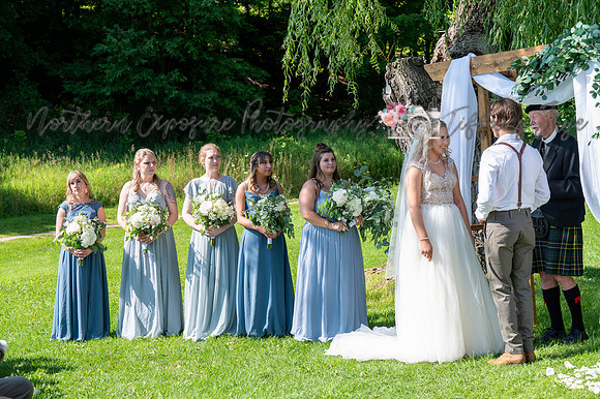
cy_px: 200
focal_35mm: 70
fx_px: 1166
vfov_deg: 19.4
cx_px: 300
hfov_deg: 28.9
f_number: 5.6
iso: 100
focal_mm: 70
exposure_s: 1/250
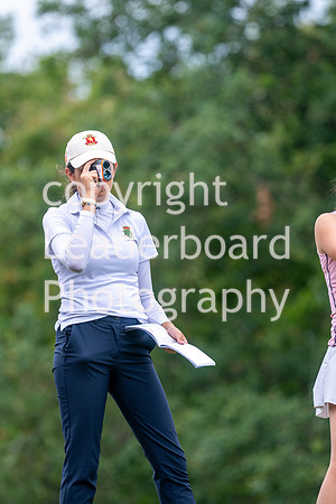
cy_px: 252
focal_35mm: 450
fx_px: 6300
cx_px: 168
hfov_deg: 3.1
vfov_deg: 4.6
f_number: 5
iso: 400
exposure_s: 1/1250
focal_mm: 300
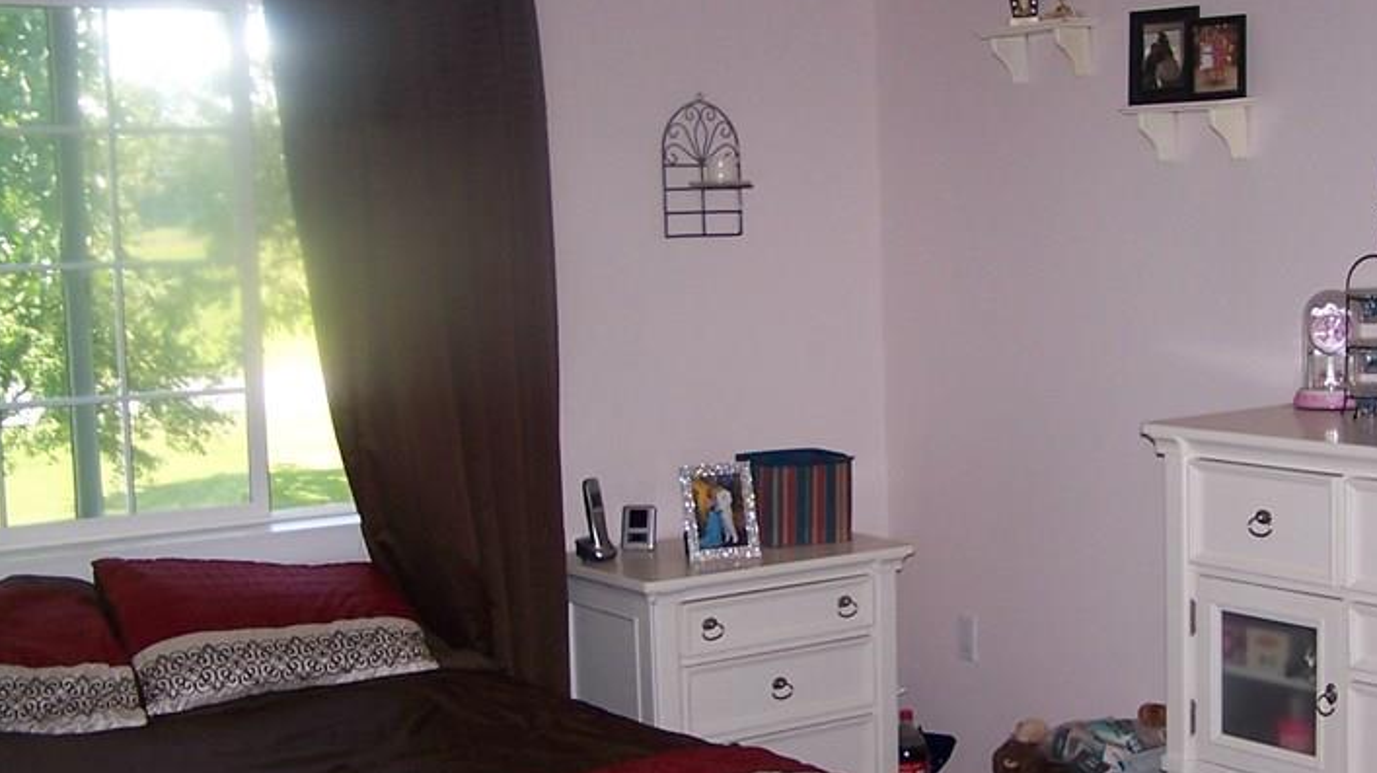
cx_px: 888
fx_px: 2190
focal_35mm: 60
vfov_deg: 20.0
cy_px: 481
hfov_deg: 34.7
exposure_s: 1/60
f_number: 2.8
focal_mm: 6.3
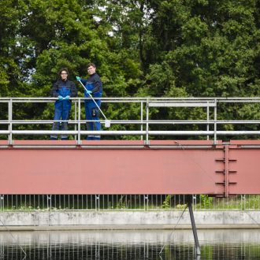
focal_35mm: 161
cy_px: 130
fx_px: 1368
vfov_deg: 10.9
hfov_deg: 10.8
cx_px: 95
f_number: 2.8
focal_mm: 125
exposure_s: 1/2000
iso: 100
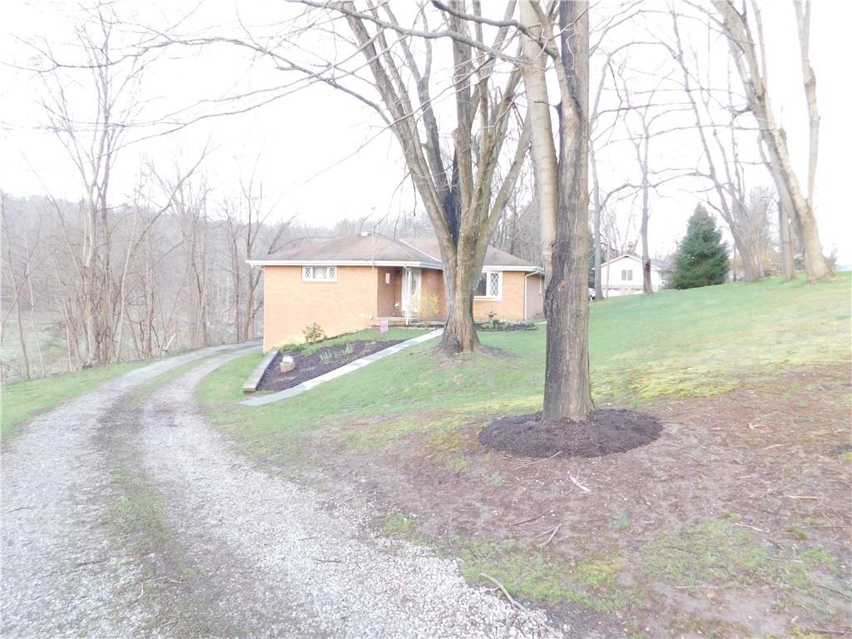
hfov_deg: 73.9
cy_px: 320
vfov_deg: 58.9
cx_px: 426
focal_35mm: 23
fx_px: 566
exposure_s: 1/30
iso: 160
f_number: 3
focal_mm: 4
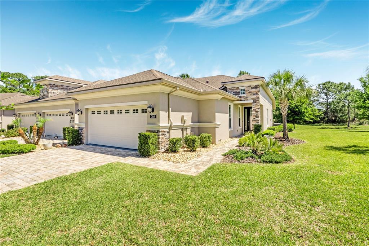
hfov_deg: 95.0
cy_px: 123
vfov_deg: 72.0
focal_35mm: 16
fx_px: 169
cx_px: 184
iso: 250
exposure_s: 1/4000
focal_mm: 11
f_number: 9
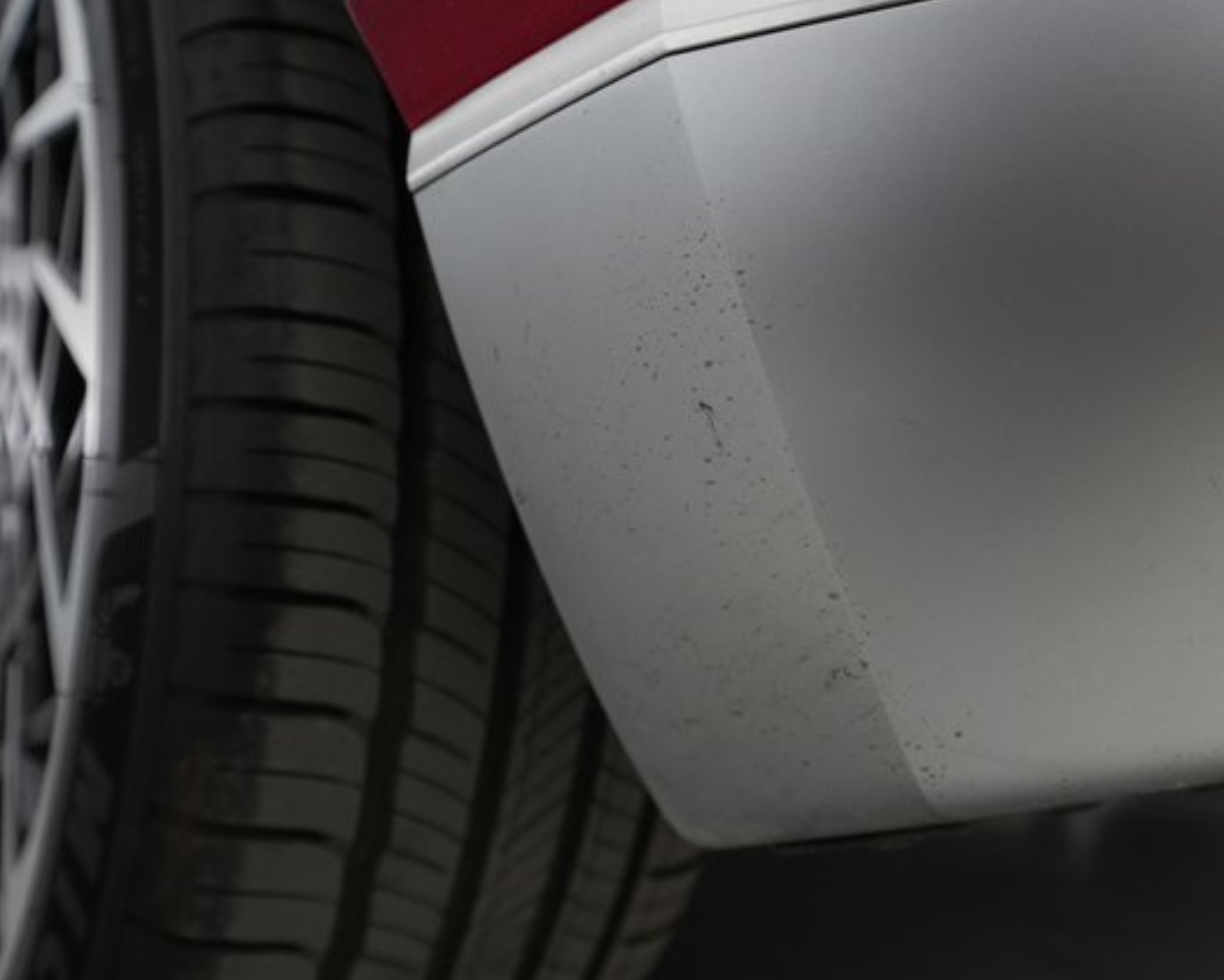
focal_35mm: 32
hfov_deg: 55.3
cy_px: 490
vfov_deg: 45.8
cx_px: 720
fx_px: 1159
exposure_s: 1/100
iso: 1600
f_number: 4.5
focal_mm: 28
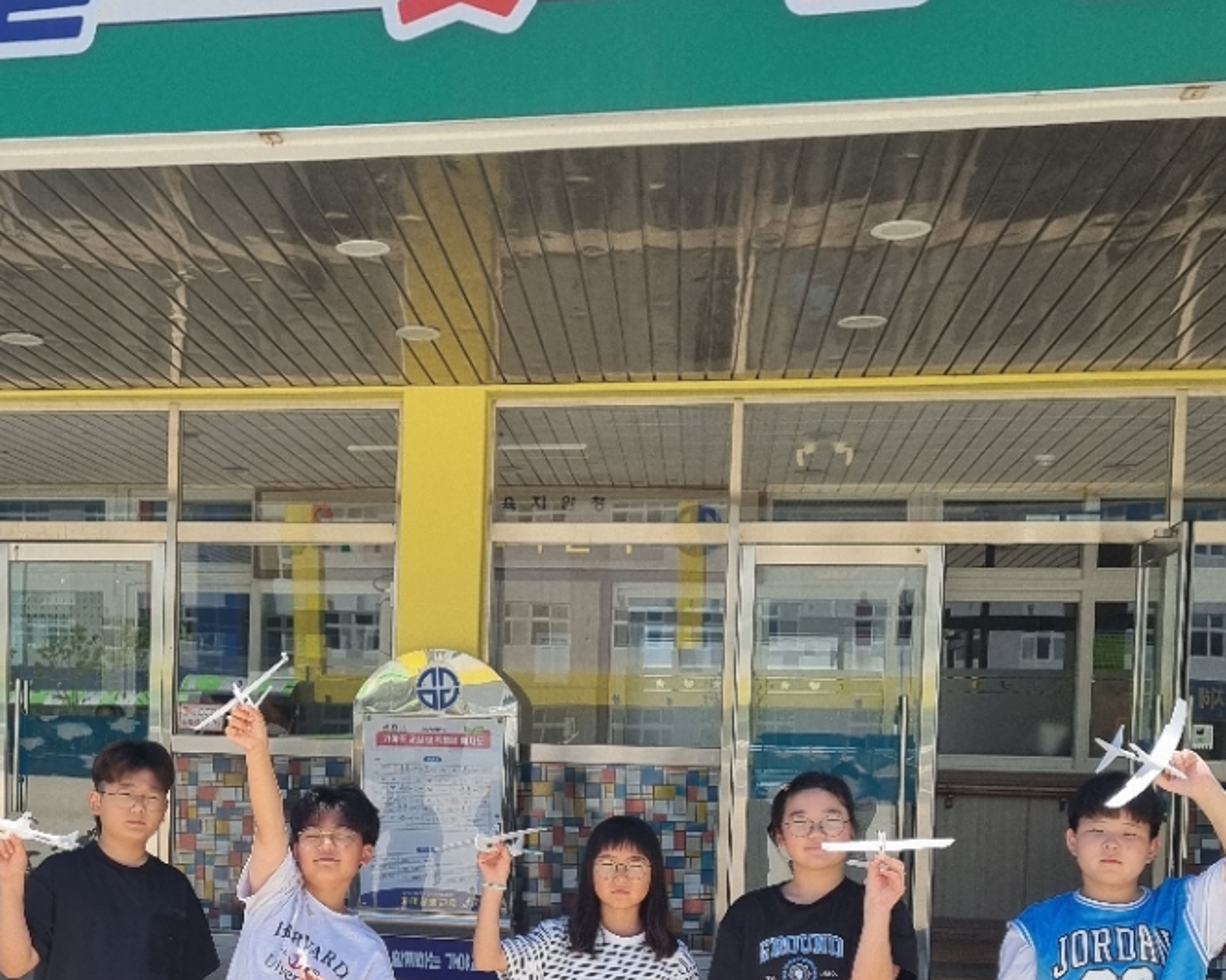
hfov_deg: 37.4
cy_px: 790
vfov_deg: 30.1
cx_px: 357
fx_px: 1777
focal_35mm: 49
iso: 50
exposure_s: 1/1576
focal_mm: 5.4
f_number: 1.8
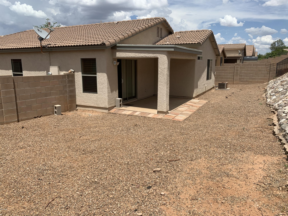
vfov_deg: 53.1
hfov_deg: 67.3
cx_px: 144
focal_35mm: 26
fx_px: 216
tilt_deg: -8.8
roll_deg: +0.2
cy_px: 108
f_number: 1.8
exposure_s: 1/3289
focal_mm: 4.25
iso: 25
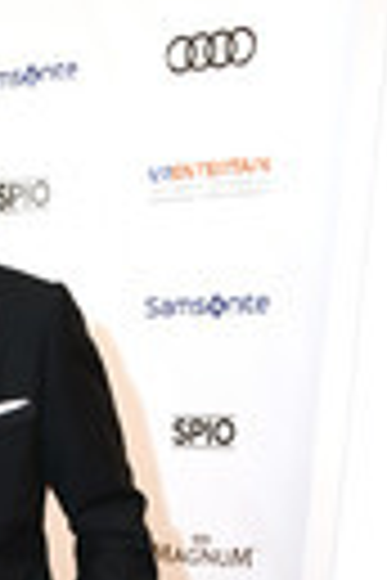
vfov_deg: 16.9
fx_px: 1806
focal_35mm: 112
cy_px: 805
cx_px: -180
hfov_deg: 11.7
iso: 250
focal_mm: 36
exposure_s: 1/160
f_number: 6.3
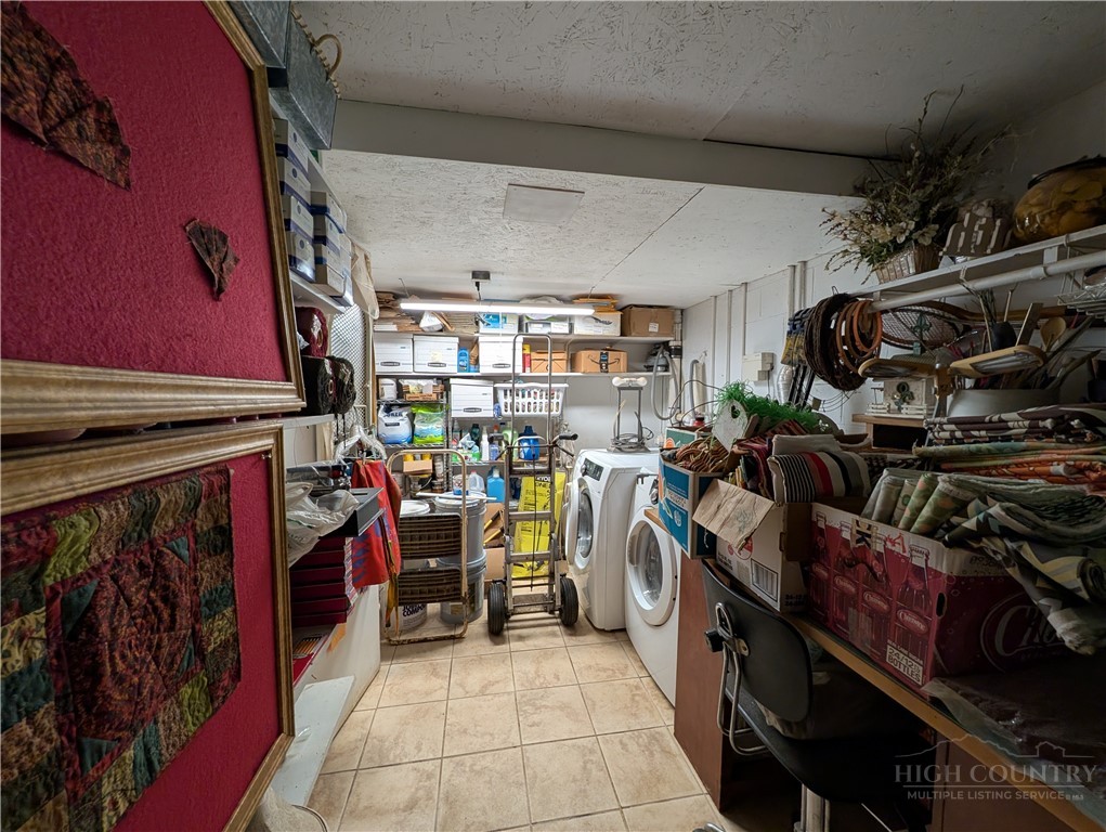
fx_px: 384
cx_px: 553
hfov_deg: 110.5
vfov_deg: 94.6
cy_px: 416
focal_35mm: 12
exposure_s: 1/60
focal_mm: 2.02
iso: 87
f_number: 1.7
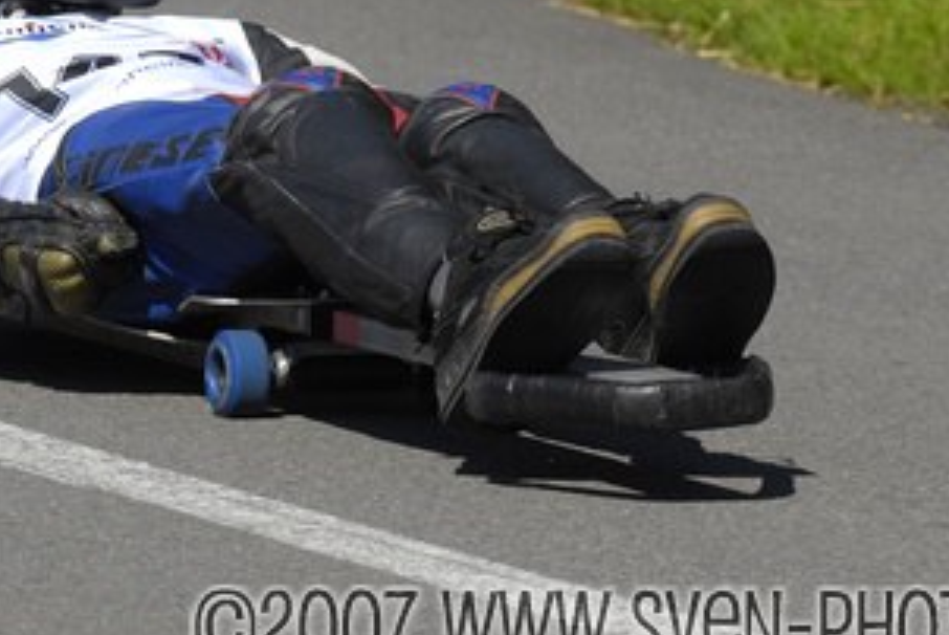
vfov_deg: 3.1
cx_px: 176
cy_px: 47
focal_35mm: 441
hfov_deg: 4.7
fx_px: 11639
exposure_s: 1/1250
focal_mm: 135
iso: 320
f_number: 7.1
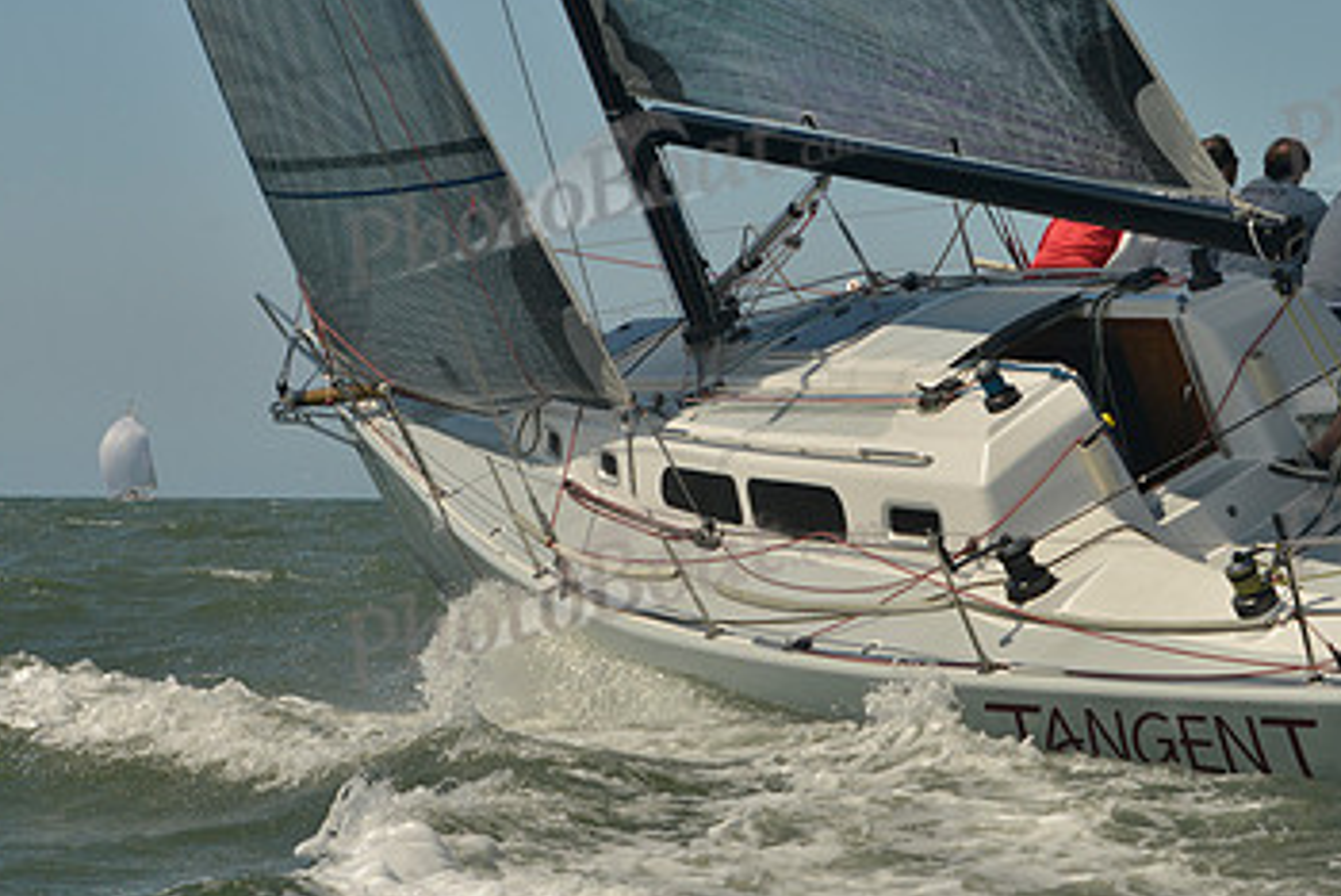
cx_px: 1084
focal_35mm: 116
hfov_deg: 17.5
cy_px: 335
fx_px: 4324
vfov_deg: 11.8
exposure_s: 1/1000
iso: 280
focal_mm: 70
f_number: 9
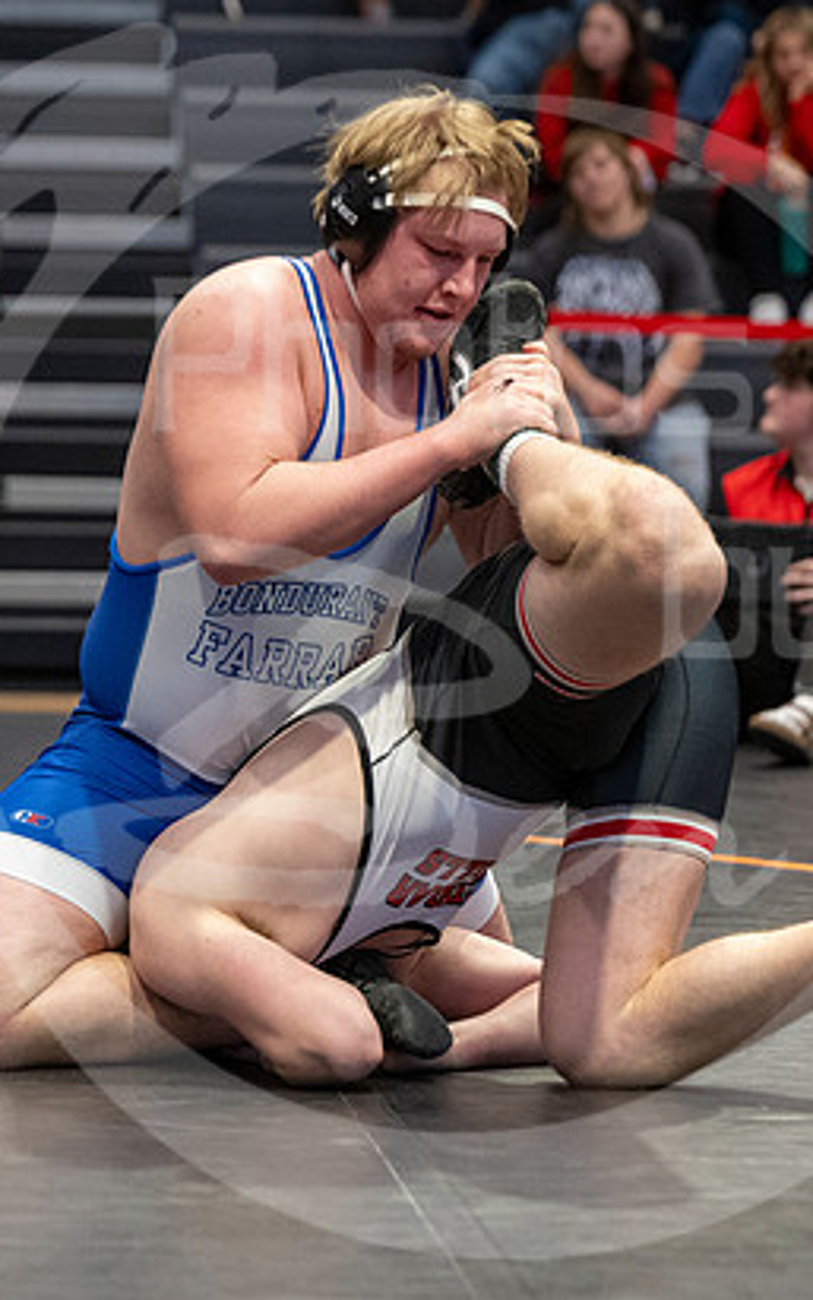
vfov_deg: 12.3
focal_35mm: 170
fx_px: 6025
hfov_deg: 7.7
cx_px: 232
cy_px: 864
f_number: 2.8
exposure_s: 1/1000
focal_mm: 83
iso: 3200
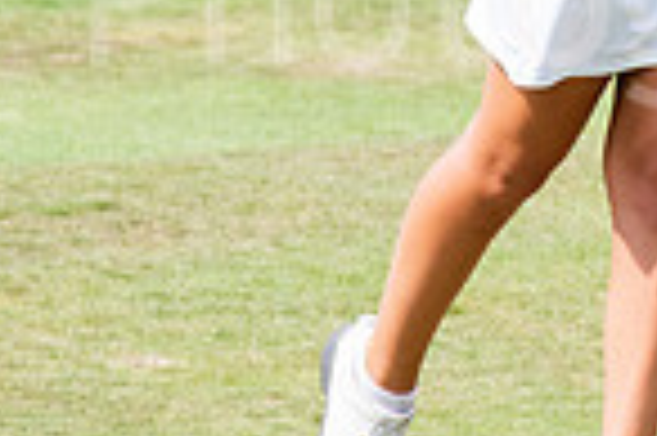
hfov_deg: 0.7
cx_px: 670
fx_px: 54360
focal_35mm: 2982
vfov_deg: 0.5
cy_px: -218
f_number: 6.3
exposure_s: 1/1600
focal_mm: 500
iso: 1000
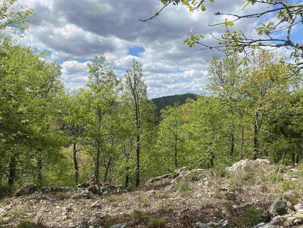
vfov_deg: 53.1
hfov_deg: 67.3
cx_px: 152
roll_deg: -1.5
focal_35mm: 26
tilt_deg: -3.3
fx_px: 228
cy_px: 114
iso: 32
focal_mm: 4.25
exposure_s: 1/3300
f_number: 1.8
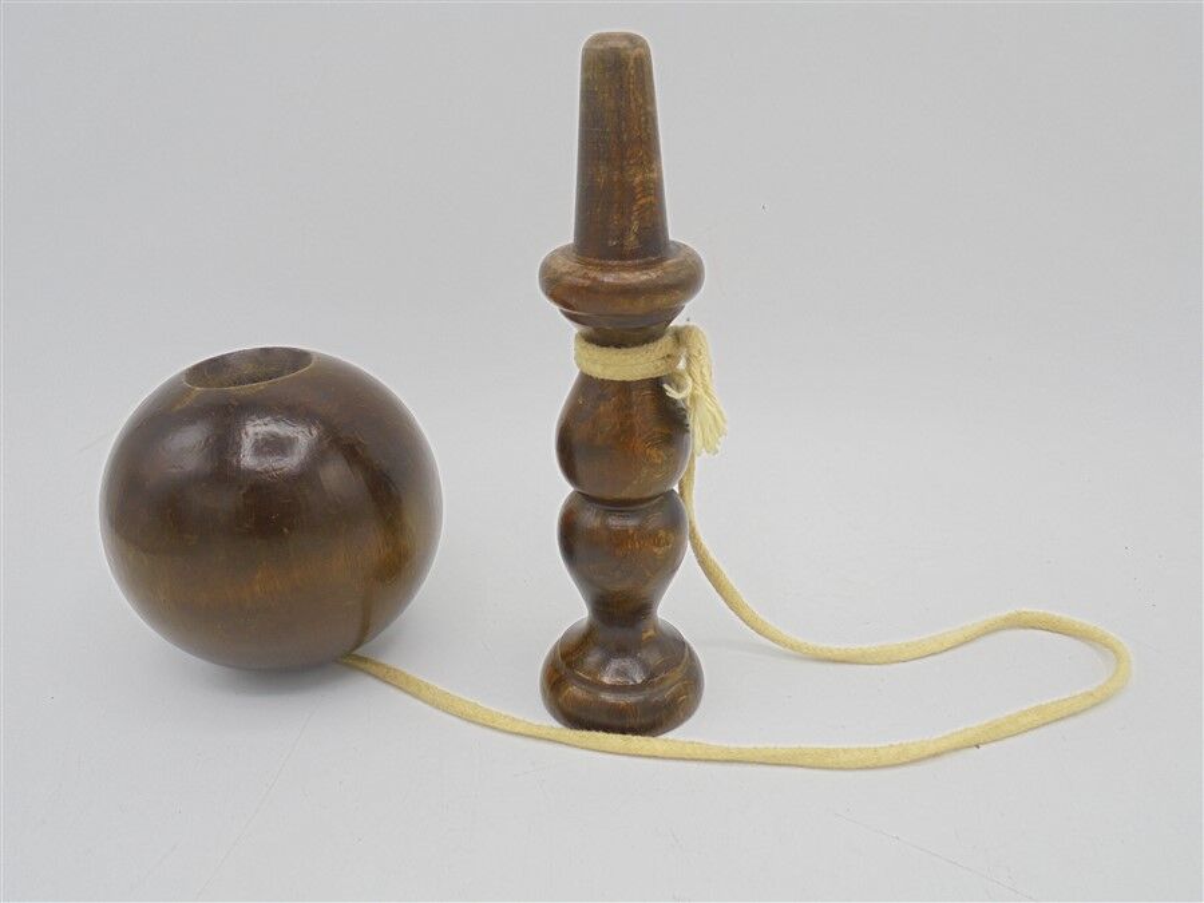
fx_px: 1009
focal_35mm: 29
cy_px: 452
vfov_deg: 48.2
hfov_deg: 61.7
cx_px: 602
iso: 100
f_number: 3.7
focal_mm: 5.3
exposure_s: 1/50
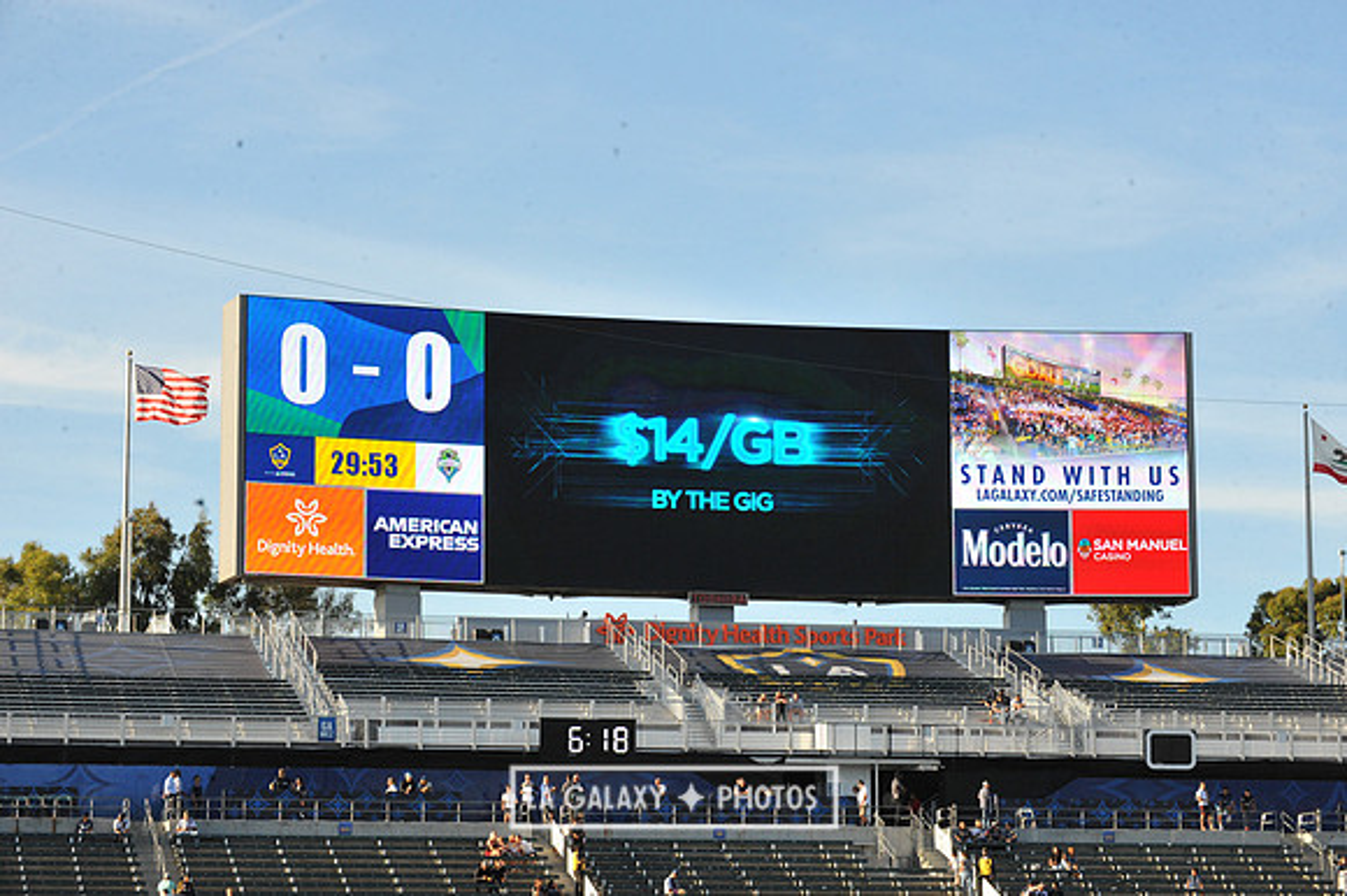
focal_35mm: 105
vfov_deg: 13.0
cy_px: 448
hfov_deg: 19.5
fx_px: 3926
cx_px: 674
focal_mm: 105
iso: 1600
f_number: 14
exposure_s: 1/800
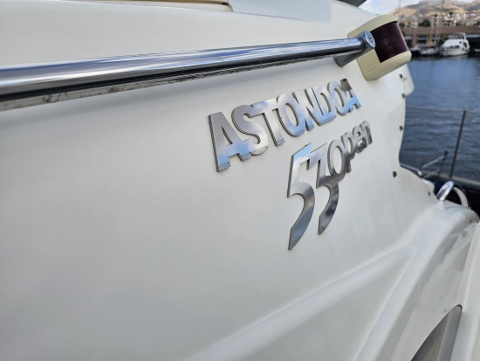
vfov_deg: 58.9
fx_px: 319
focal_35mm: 23
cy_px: 180
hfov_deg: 73.9
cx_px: 240
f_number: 1.7
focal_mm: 6.3
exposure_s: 1/699
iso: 10
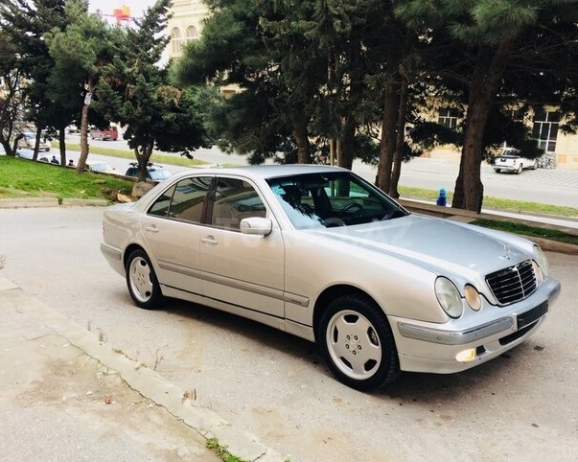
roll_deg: -1.5
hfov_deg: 57.1
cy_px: 232
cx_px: 314
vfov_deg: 47.1
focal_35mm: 31
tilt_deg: -14.9
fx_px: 530
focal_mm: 4.15
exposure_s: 1/100
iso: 64
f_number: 2.2
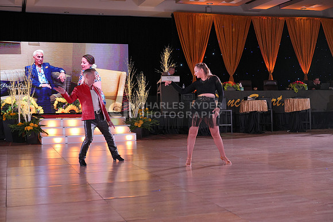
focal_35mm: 50
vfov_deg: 27.0
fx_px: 463
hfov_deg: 39.6
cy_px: 111
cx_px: 166
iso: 2000
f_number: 4.5
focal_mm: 50
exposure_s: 1/400
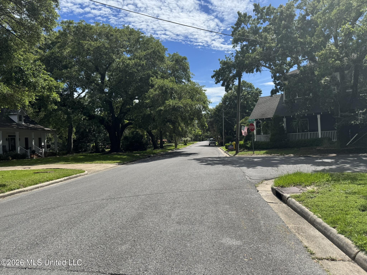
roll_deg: +2.1
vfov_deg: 56.8
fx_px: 254
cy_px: 138
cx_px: 184
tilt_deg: +1.0
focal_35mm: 24
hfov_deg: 71.6
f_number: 1.78
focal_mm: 6.76
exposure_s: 1/4608
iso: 80
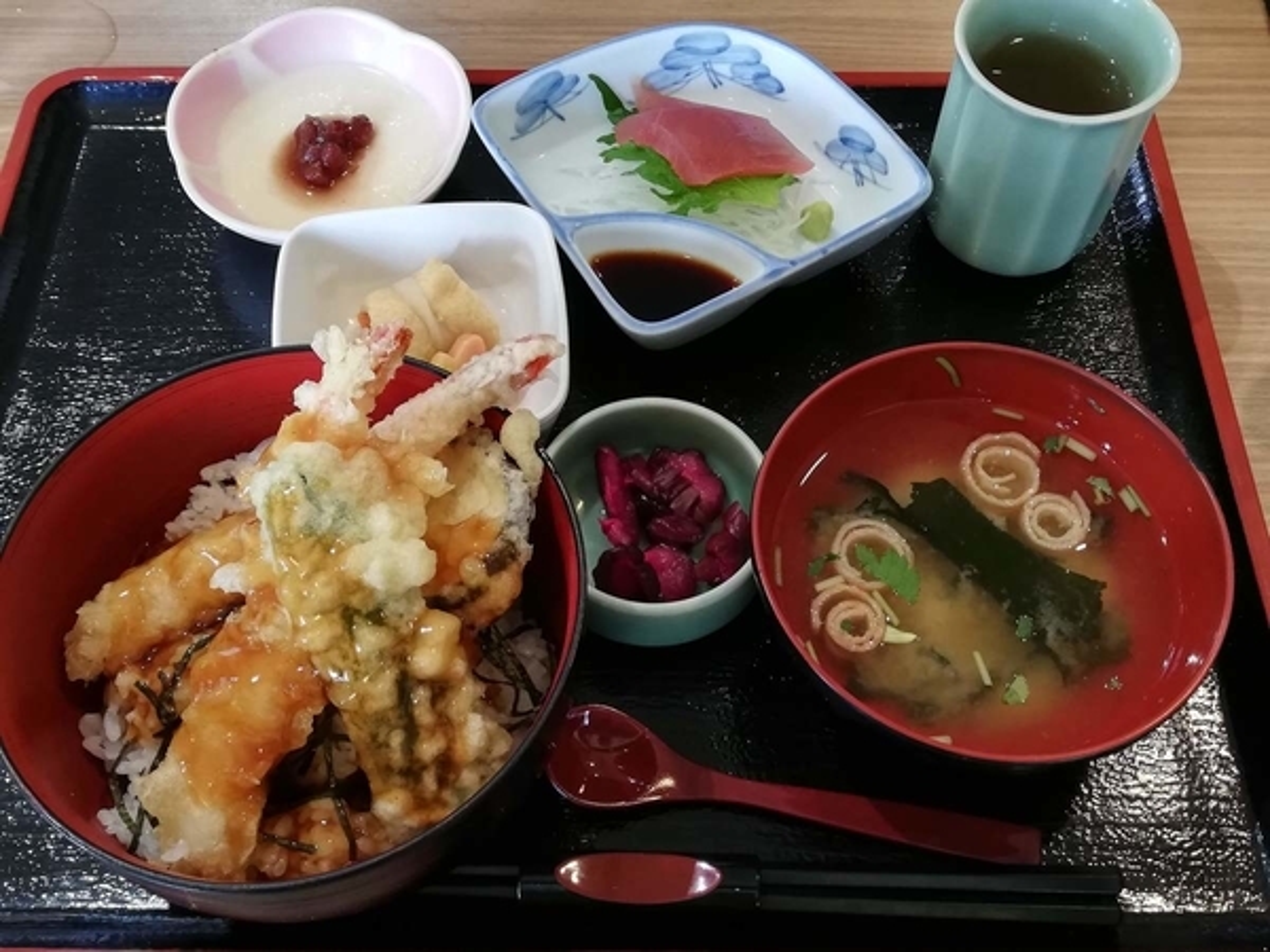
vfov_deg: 39.7
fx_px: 1321
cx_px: 635
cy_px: 476
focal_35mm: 36
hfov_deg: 51.4
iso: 320
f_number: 2.2
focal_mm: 3.81
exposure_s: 1/30
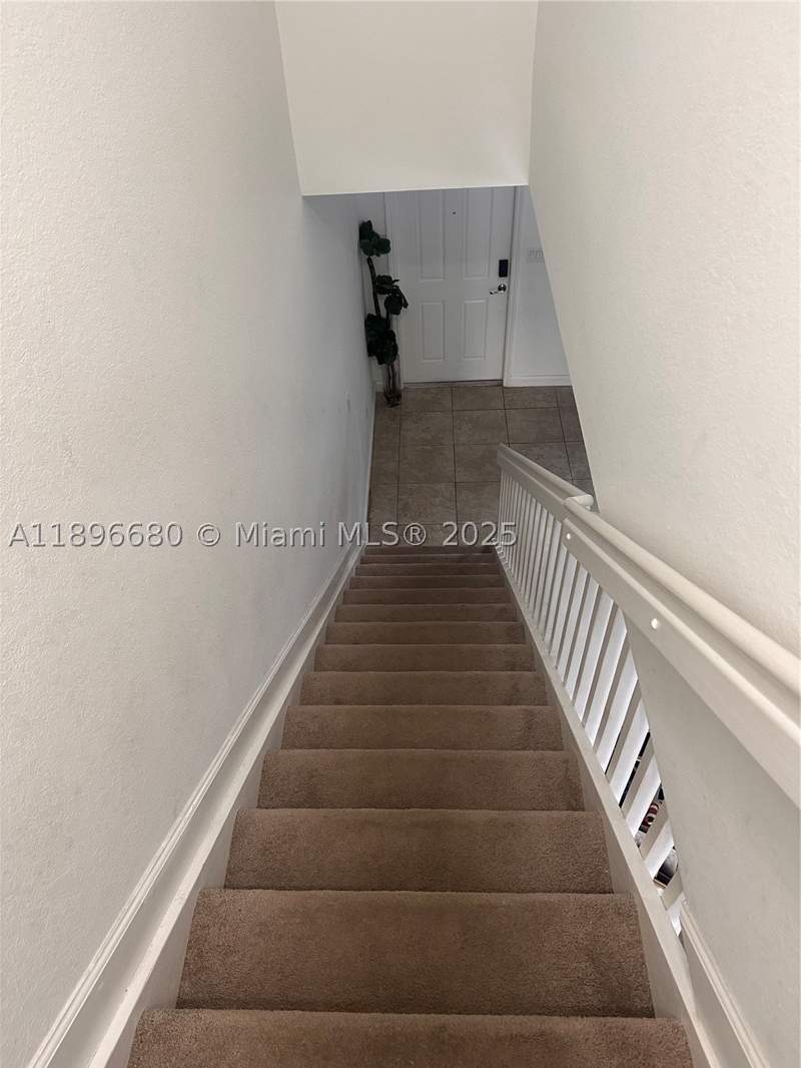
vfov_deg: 71.6
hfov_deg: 56.8
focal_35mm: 24
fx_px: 740
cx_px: 400
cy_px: 534
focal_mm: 6.86
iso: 400
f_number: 1.78
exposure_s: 1/60
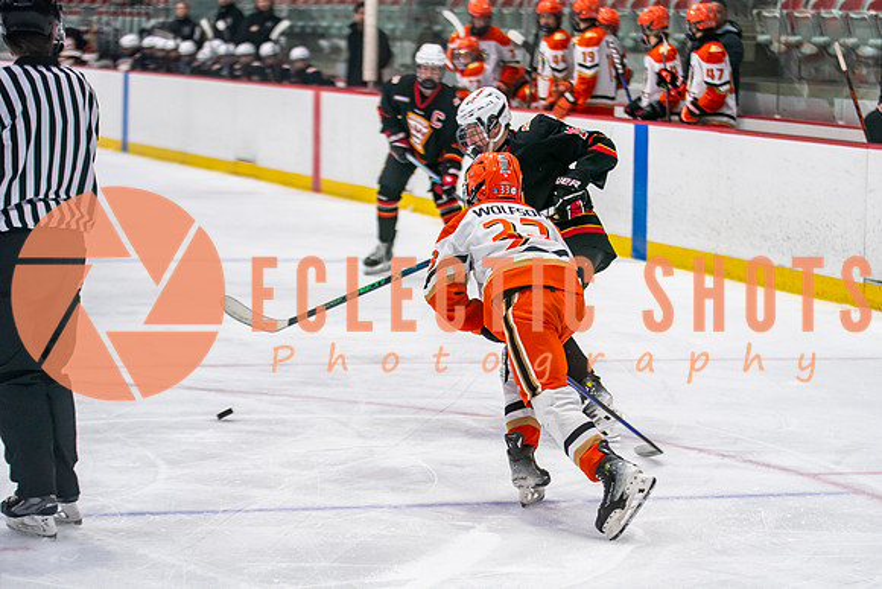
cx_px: 575
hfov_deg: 16.5
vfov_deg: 11.1
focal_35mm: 124
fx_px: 3034
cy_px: 384
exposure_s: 1/640
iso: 800
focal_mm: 95
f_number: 2.8
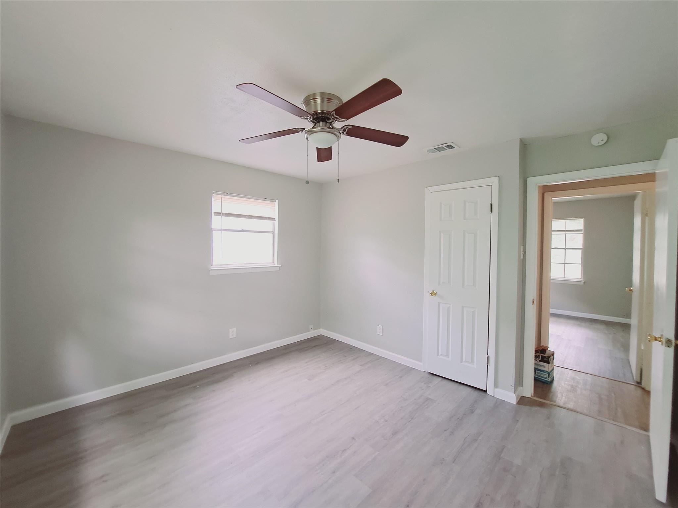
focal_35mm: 13
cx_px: 339
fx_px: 255
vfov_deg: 89.9
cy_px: 254
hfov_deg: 106.2
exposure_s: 1/25
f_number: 2.2
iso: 100
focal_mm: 1.74
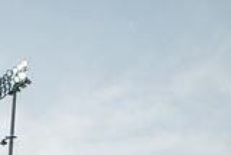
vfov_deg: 10.5
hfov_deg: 17.1
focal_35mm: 118
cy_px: 324
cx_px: 20
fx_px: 758
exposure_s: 1/320
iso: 125
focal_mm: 42
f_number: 7.1
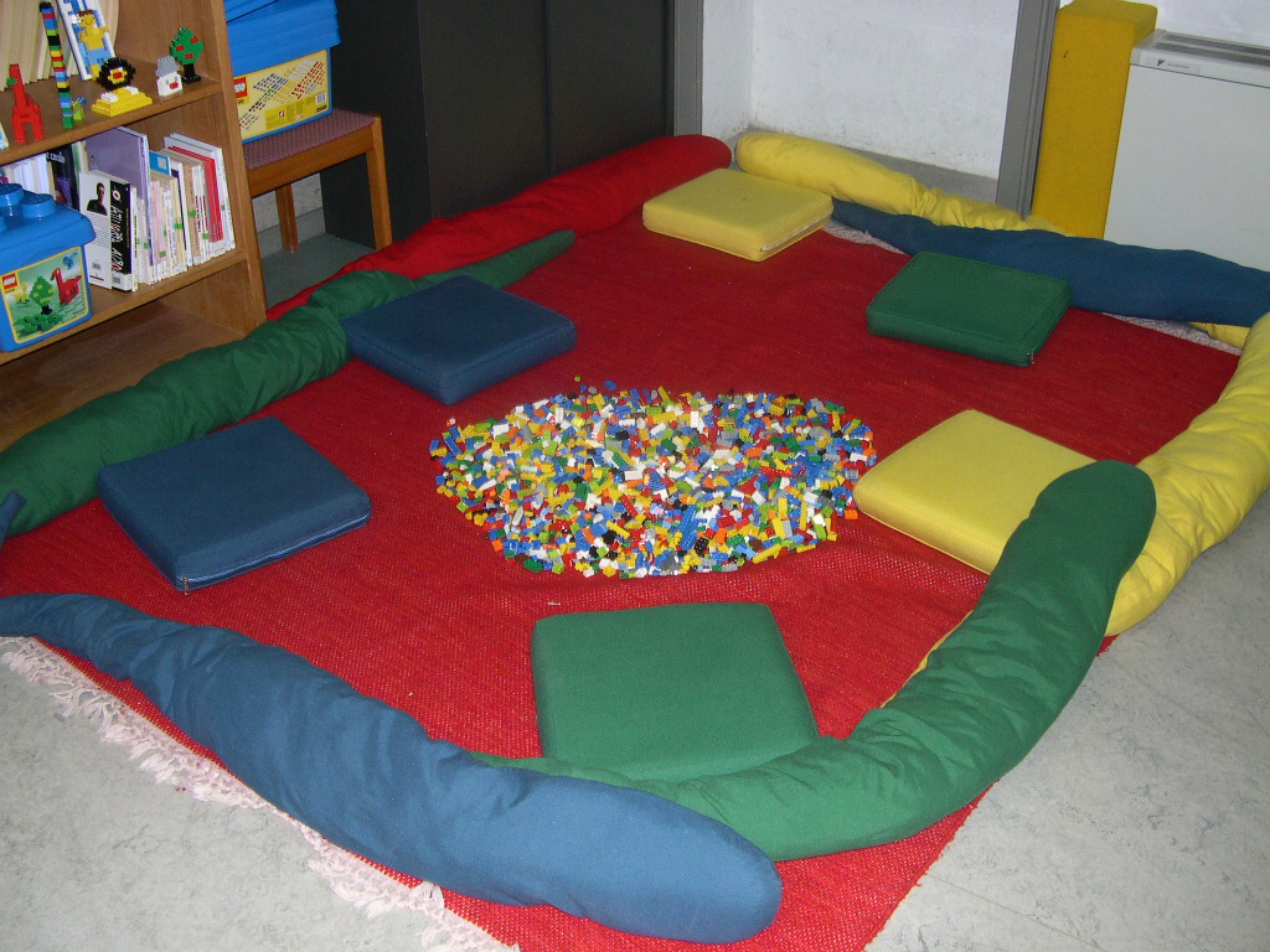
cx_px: 635
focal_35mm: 38
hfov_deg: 49.0
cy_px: 476
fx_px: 1394
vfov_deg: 37.7
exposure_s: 1/60
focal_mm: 8
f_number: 2.8
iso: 206
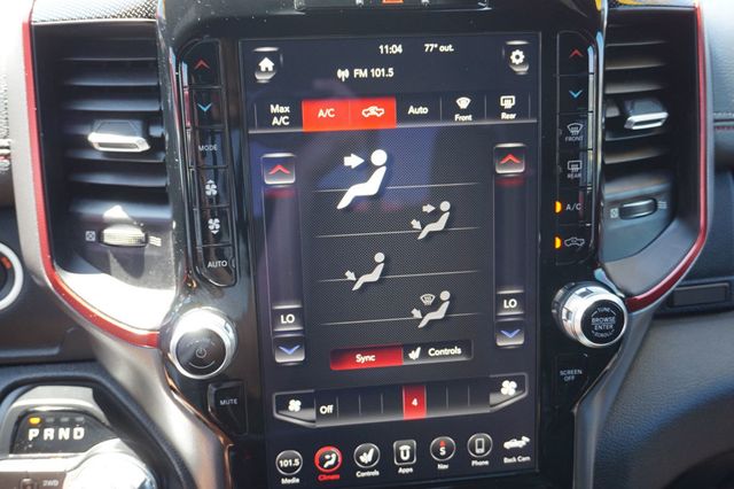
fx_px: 703
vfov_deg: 38.3
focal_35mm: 34
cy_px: 244
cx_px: 367
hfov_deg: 55.1
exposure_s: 1/60
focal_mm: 23
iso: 400
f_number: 4
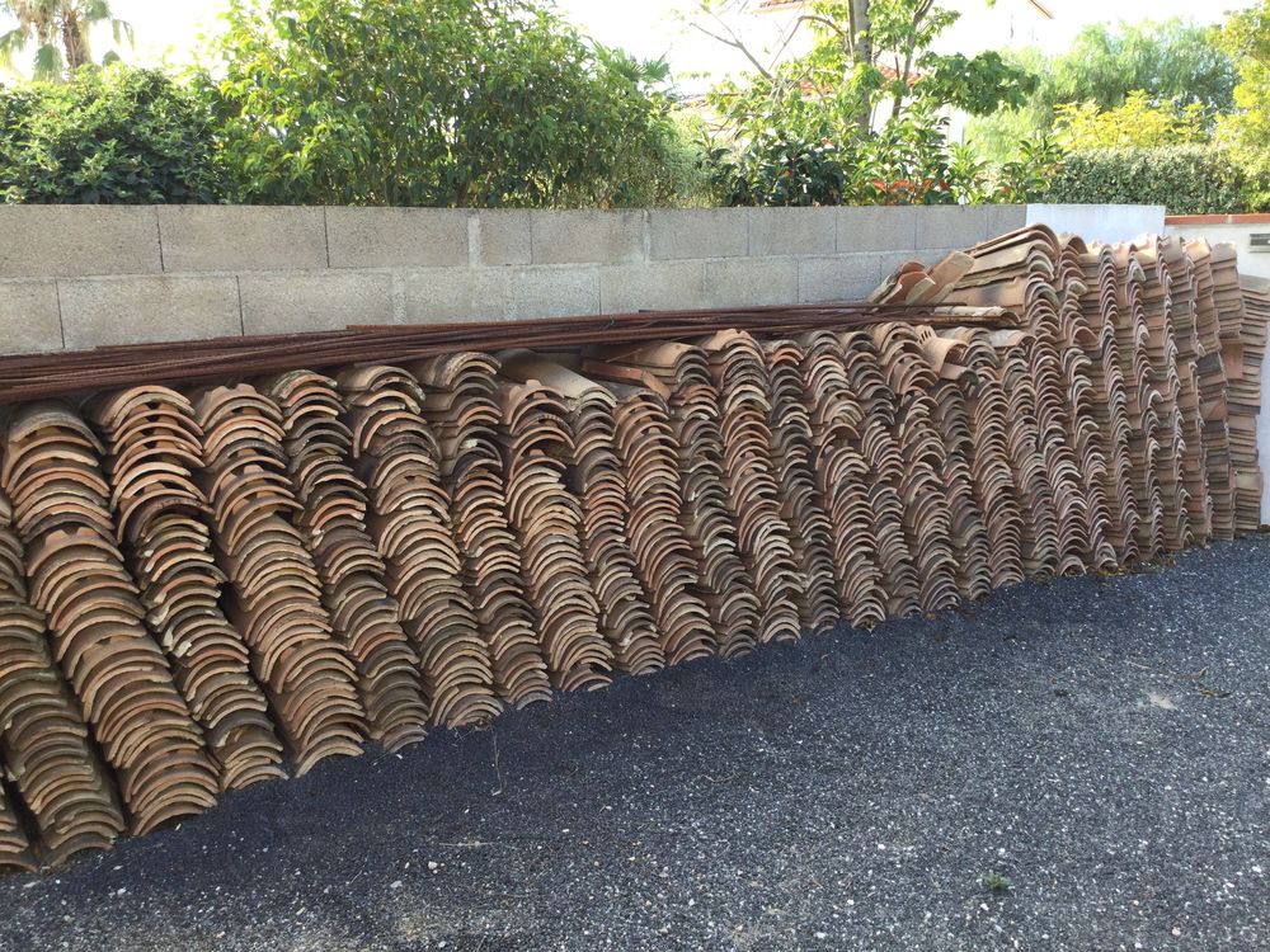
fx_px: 1137
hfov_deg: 58.4
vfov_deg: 45.4
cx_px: 635
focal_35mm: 31
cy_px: 476
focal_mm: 3.3
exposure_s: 1/100
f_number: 2.4
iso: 32
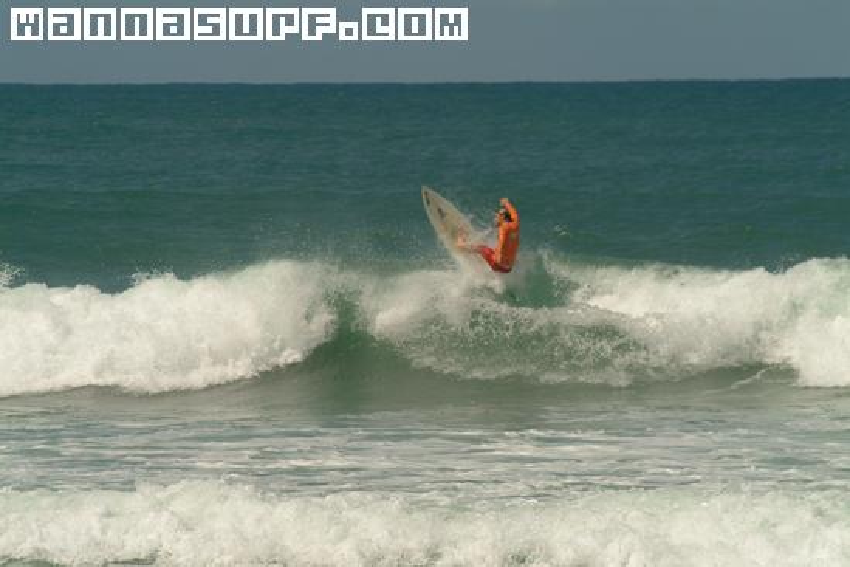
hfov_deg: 6.9
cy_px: 284
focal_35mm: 300
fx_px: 7083
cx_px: 425
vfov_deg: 4.6
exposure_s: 1/1000
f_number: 8
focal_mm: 200
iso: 200
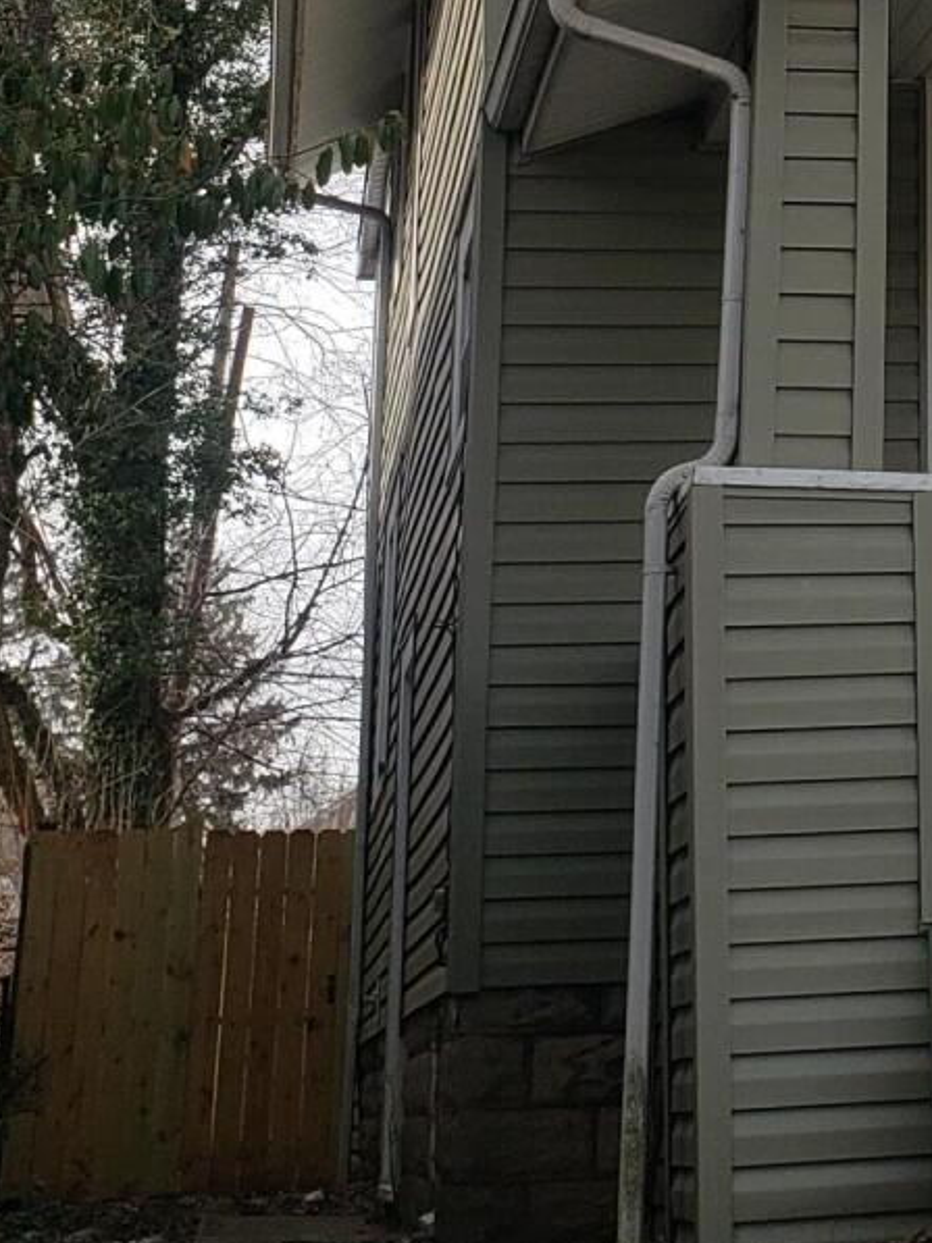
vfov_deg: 21.2
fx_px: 3125
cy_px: -189
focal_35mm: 87
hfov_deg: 15.9
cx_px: 1279
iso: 50
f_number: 2.4
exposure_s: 1/1249
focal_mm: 4.3
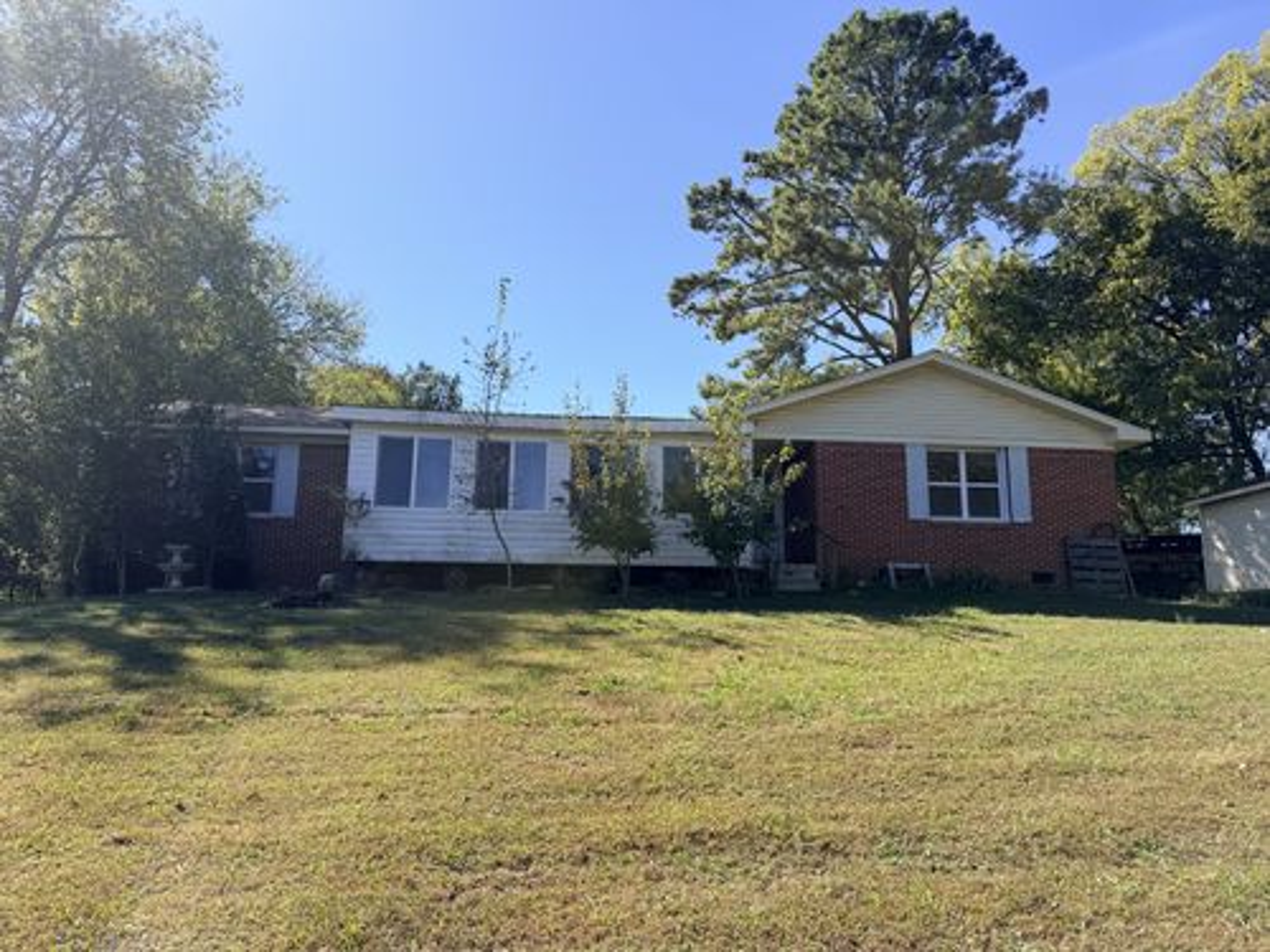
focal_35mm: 24
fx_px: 881
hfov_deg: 71.6
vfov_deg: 56.8
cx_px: 635
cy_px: 476
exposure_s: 1/3279
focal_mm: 6.76
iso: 80
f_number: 1.78
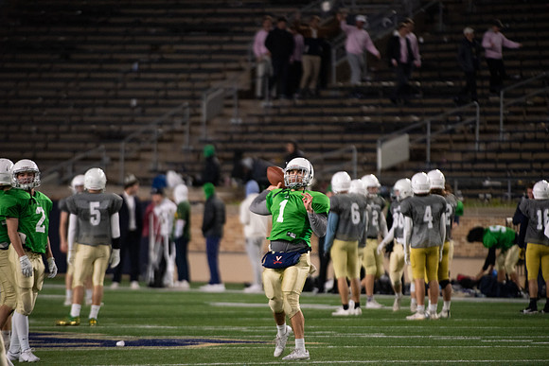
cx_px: 274
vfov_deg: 3.4
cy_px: 183
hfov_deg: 5.2
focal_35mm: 400
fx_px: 6101
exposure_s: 1/500
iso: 4000
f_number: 4
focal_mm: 400
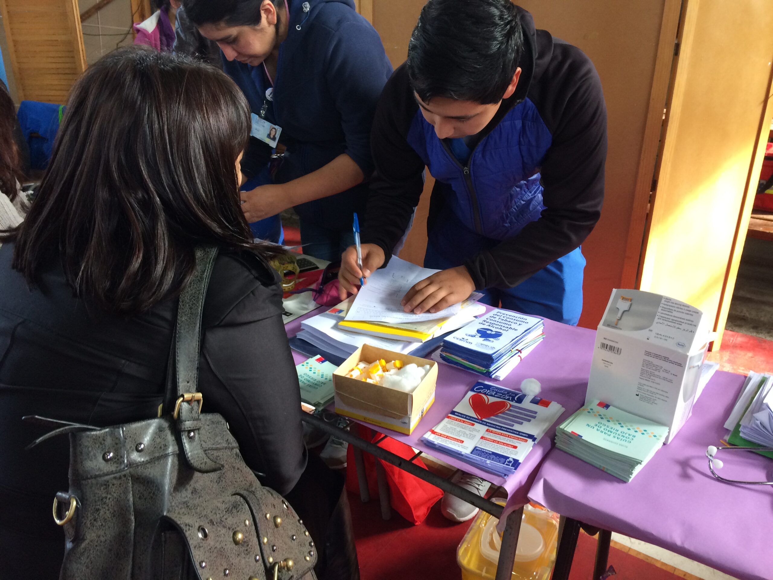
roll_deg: -1.0
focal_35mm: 29
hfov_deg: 61.7
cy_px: 290
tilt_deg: -24.8
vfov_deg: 48.2
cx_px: 386
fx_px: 648
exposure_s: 1/33
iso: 125
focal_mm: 4.15
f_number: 2.2
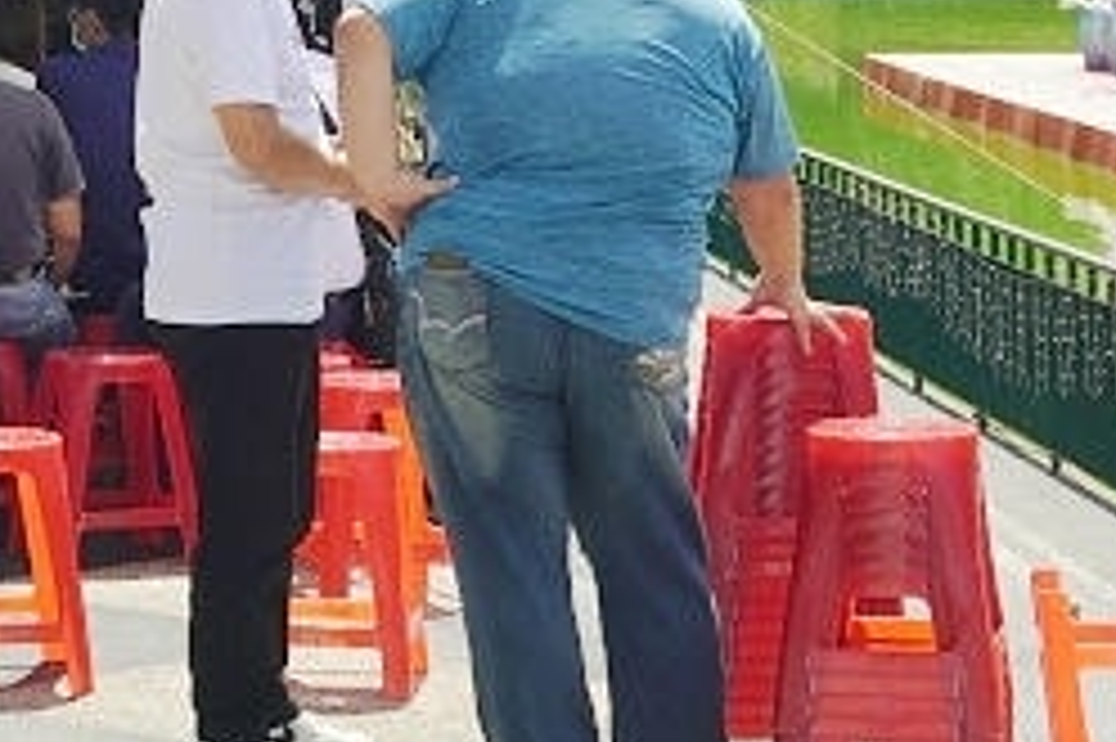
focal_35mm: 155
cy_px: -387
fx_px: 4802
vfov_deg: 8.6
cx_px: 104
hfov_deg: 13.1
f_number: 8
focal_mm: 32
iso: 100
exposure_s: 1/125
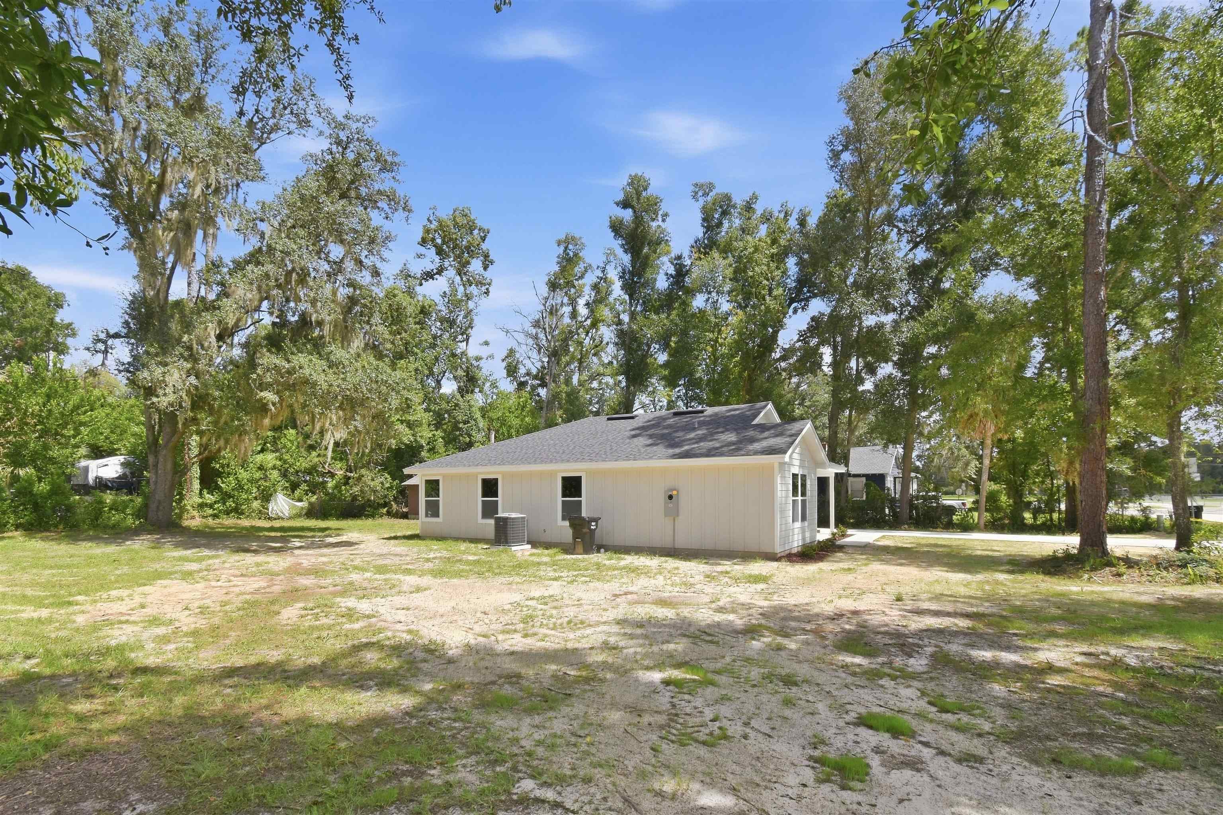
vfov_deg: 77.3
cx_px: 612
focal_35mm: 15
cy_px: 408
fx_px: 510
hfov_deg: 100.4
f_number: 10
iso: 400
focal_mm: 10
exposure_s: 1/400
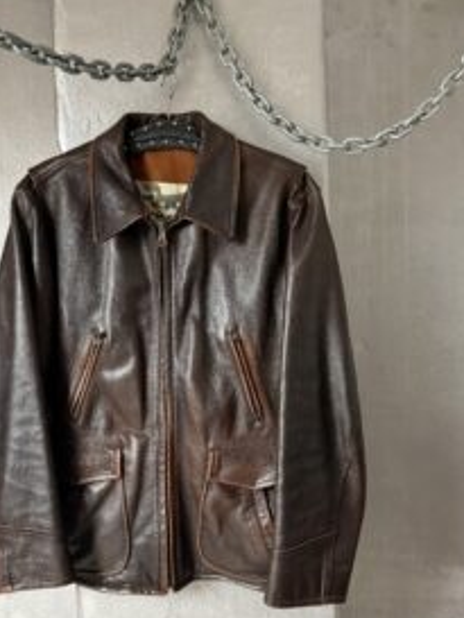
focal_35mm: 31
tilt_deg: -2.1
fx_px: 554
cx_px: 169
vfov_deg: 58.3
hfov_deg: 45.0
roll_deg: -0.6
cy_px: 320
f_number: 1.78
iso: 640
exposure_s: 1/60
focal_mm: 6.76
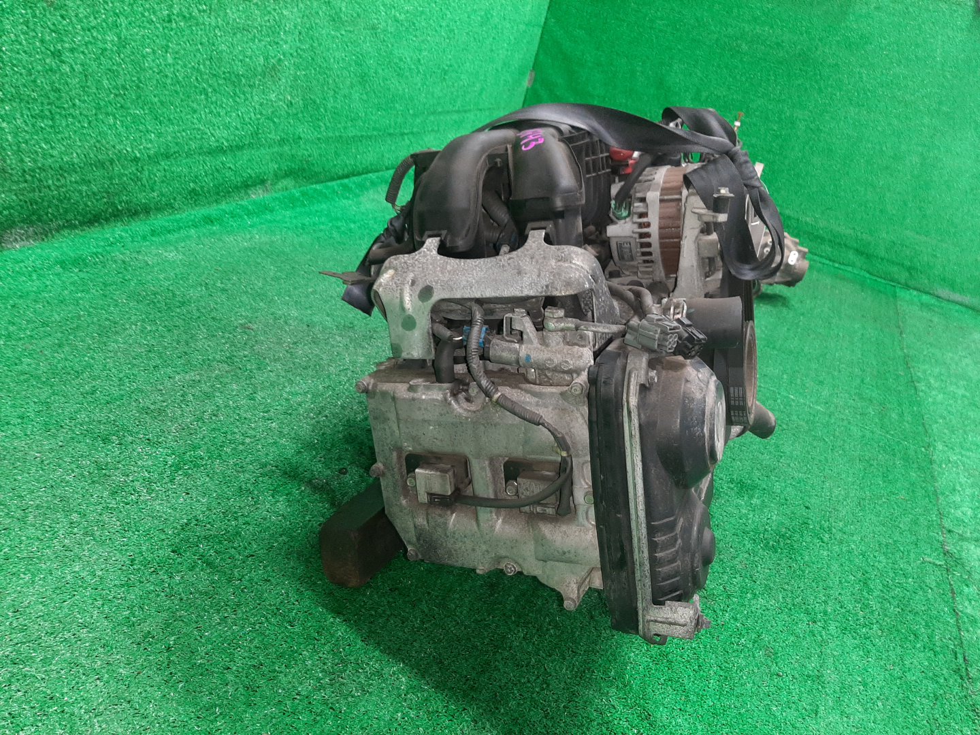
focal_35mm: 26
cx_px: 490
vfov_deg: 53.1
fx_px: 736
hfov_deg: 67.3
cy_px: 368
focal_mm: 3.93
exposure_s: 1/50
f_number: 1.7
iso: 241
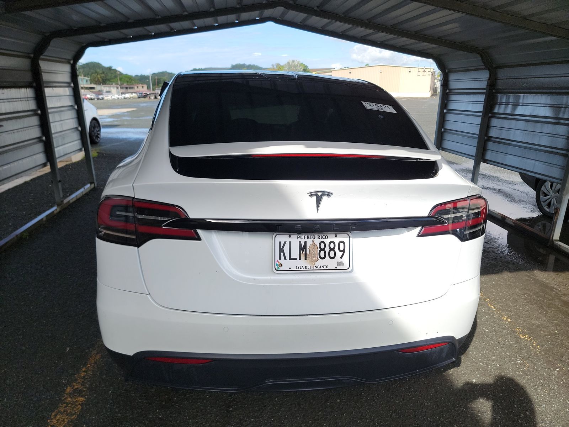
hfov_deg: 71.6
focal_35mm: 24
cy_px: 214
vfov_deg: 56.8
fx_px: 394
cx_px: 284
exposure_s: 1/402
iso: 50
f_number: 1.8
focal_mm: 6.7
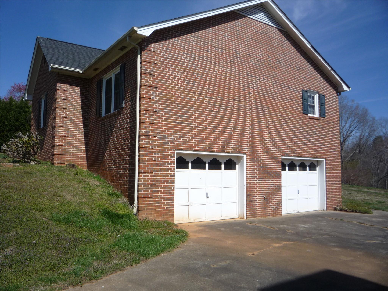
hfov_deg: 60.0
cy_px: 146
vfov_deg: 46.8
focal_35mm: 30
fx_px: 336
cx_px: 194
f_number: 5.6
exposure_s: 1/640
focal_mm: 5.2
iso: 100
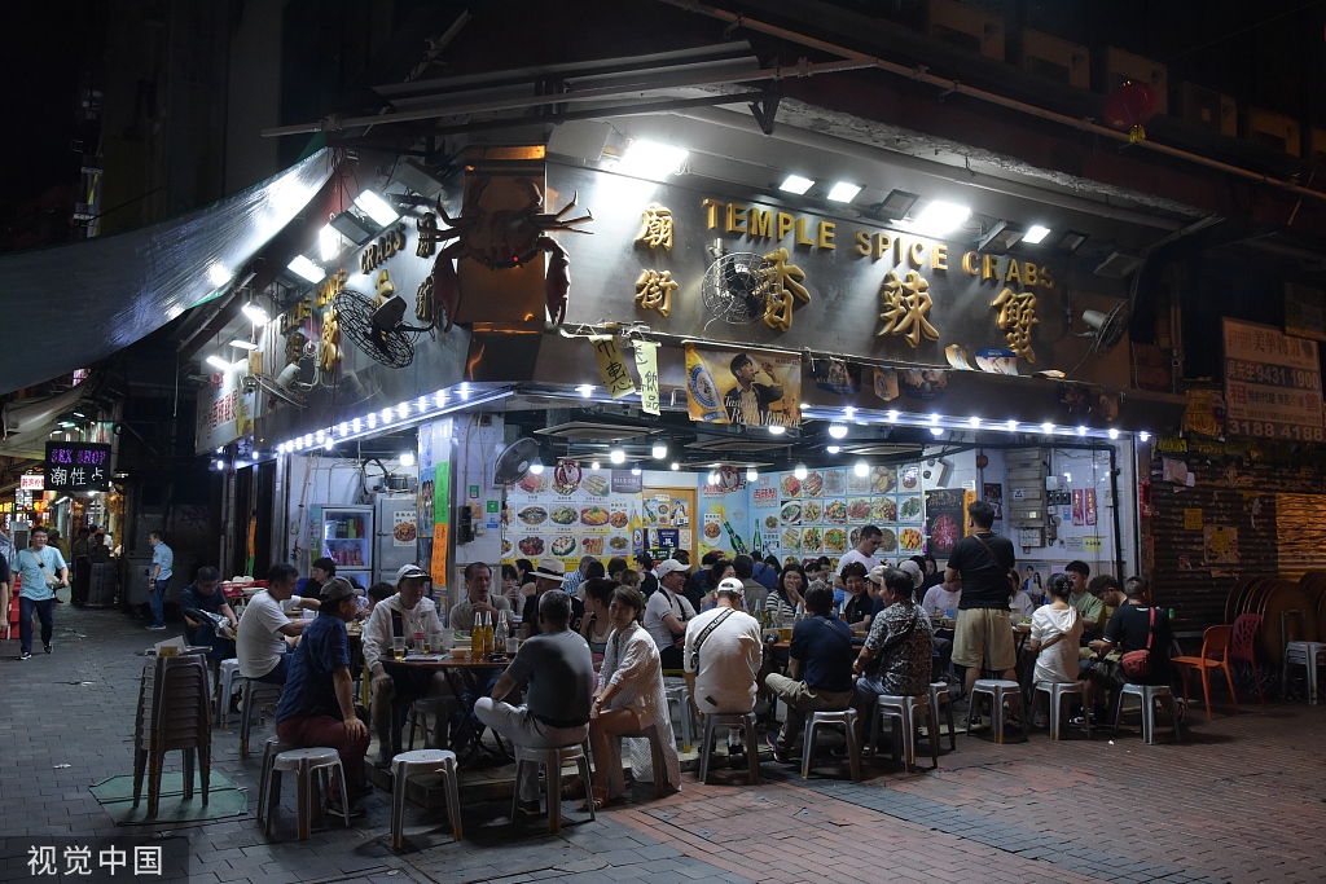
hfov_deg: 61.9
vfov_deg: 43.6
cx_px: 663
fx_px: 1105
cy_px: 442
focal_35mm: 30
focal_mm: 30
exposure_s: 1/125
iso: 3200
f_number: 9
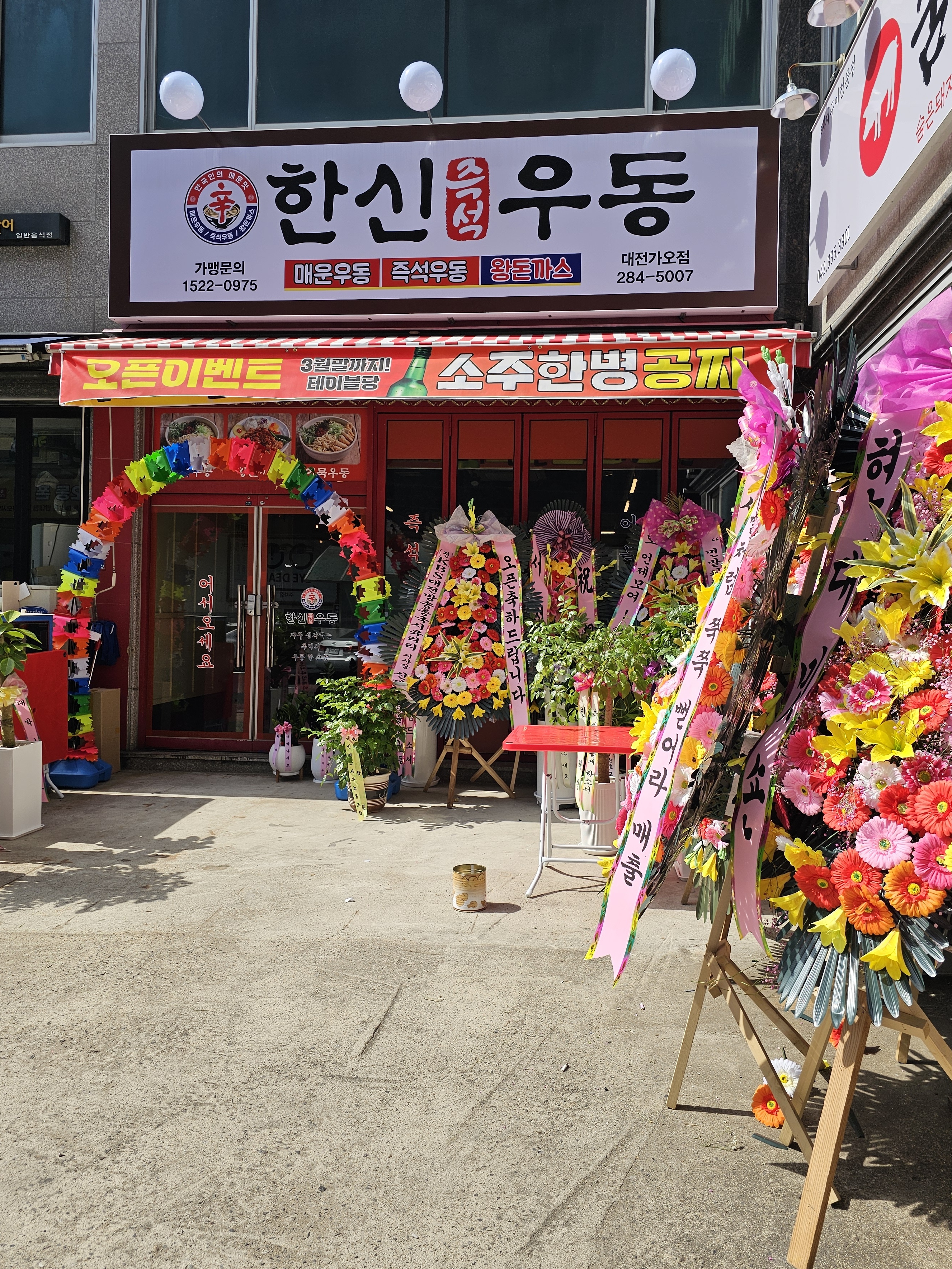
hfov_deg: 53.1
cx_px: 487
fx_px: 953
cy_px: 612
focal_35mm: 26
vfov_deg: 67.3
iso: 10
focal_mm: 6.3
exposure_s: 1/572
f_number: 1.7
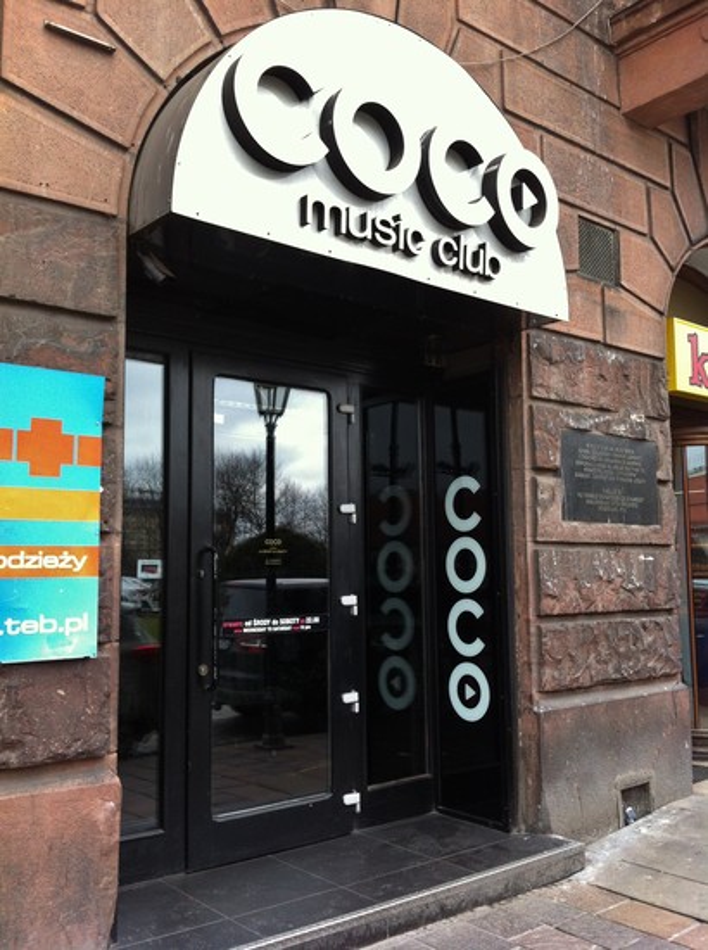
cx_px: 354
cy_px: 475
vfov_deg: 52.7
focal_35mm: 35
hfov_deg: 40.6
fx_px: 958
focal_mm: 3.85
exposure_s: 1/120
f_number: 2.8
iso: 125
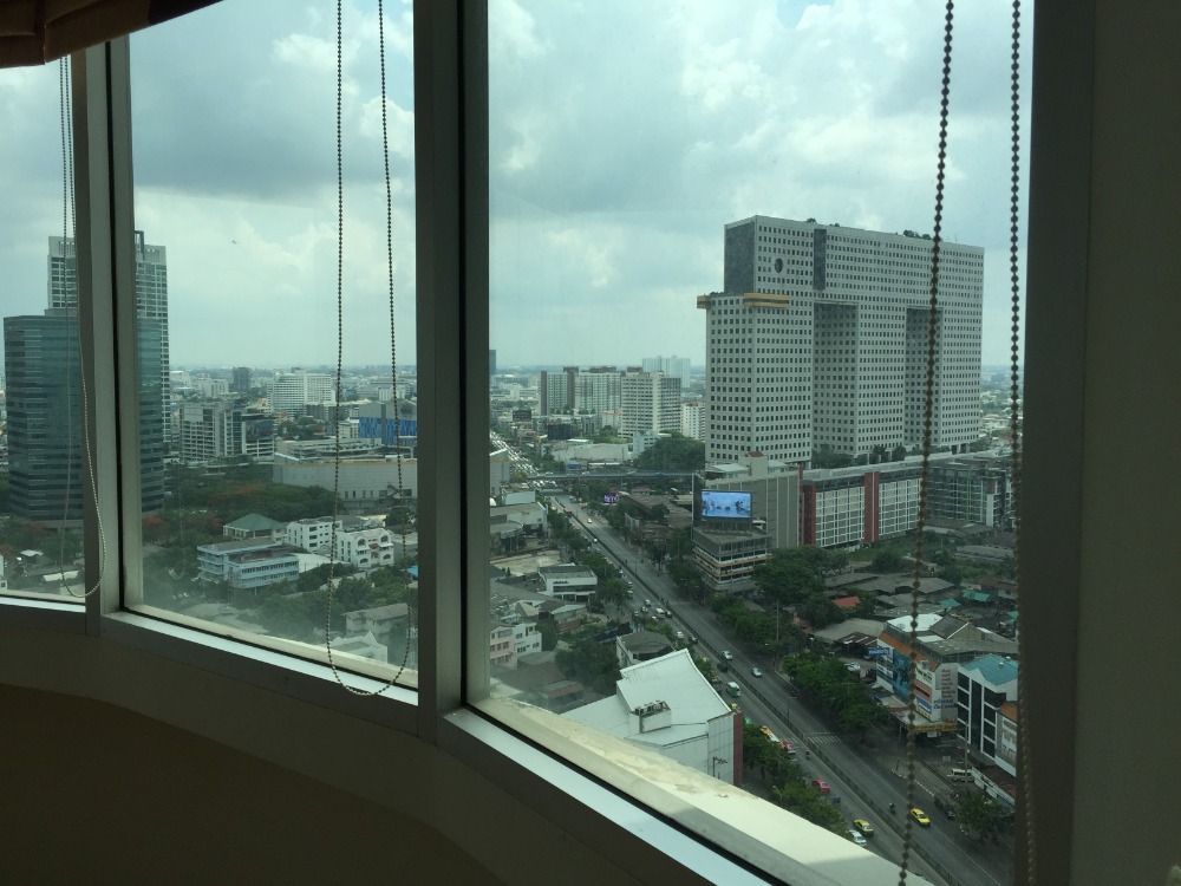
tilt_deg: -2.1
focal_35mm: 29
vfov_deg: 48.2
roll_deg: -1.3
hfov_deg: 61.7
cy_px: 443
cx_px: 590
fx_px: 989
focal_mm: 4.15
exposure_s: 1/1980
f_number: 2.2
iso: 32
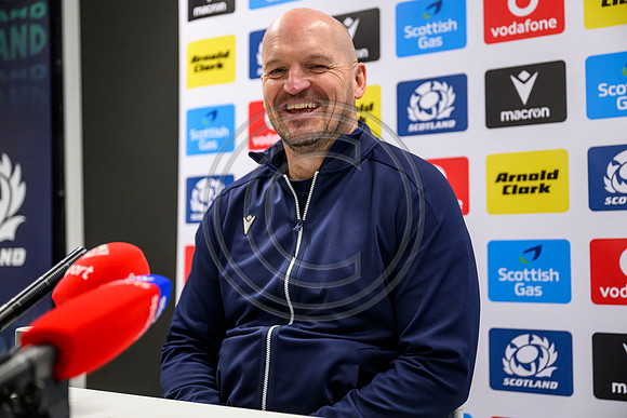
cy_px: 209
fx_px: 766
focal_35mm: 44
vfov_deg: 30.5
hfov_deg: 44.5
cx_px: 314
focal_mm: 44
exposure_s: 1/400
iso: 4000
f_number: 2.8
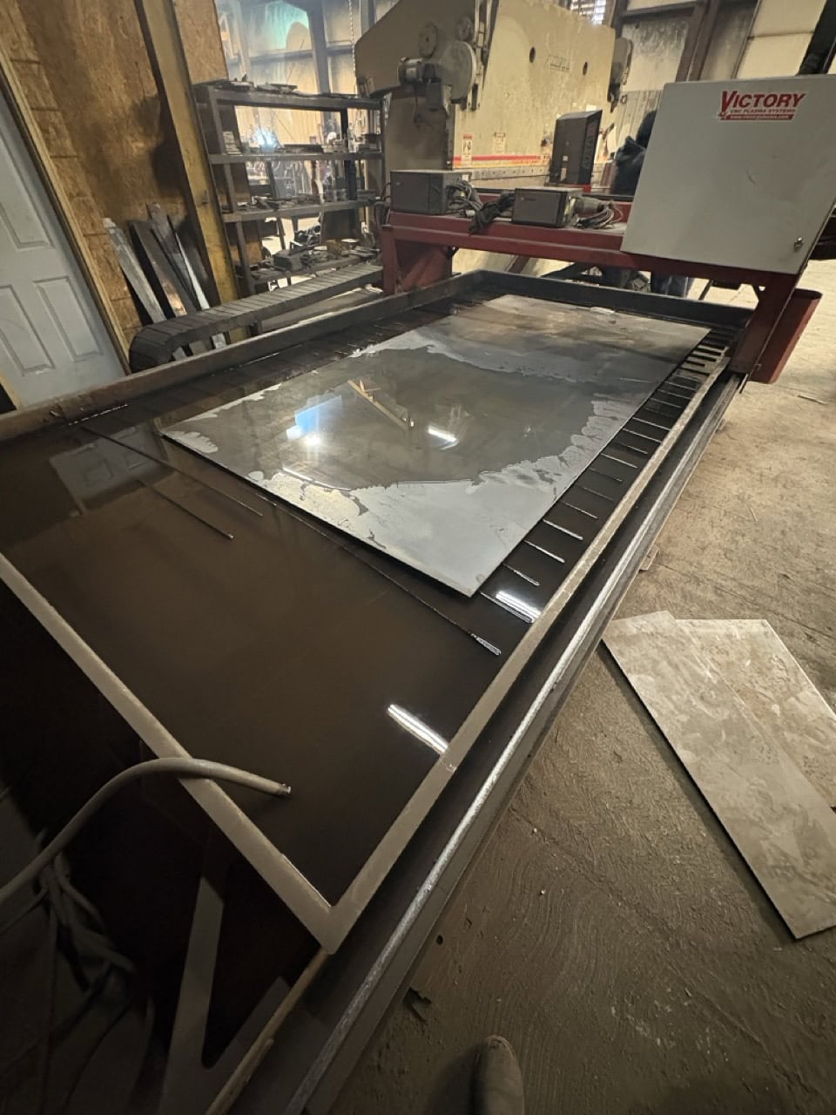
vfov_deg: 102.1
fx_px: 451
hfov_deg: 85.7
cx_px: 418
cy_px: 558
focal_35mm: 14
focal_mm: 2.2
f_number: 2.2
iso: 1250
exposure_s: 1/30
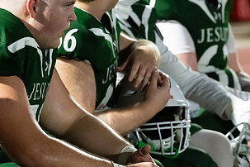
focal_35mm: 325
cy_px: 47
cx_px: 99
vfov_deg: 4.2
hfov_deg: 6.3
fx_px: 2257
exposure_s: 1/500
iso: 10000
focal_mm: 170
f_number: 5.6
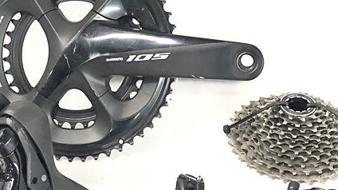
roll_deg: +0.8
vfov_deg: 11.3
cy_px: 119
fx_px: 958
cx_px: 174
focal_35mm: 107
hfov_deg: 20.0
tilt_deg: -40.6
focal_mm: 6
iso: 125
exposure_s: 1/25
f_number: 2.4
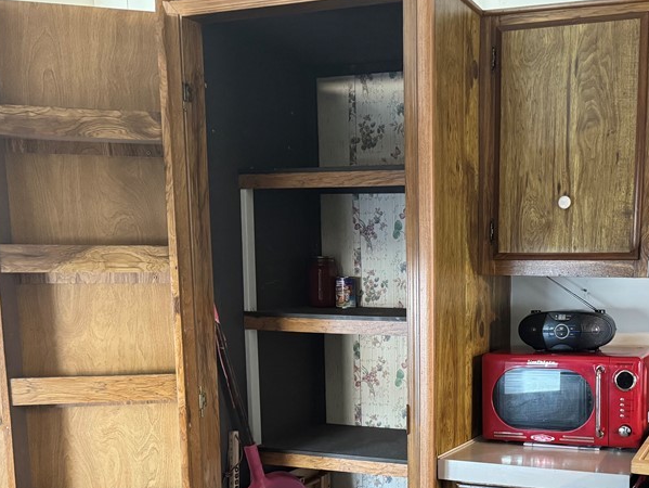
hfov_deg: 44.5
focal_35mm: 41
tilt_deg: -9.2
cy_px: 383
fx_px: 769
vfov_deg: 34.2
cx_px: 473
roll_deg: -0.8
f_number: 1.78
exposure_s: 1/60
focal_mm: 6.76
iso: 640
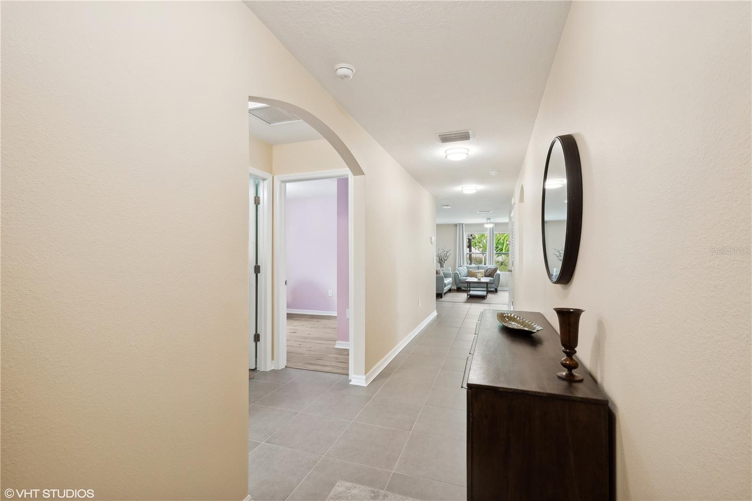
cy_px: 250
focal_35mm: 15
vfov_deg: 77.3
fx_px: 313
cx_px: 376
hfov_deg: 100.4
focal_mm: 10
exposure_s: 1/10
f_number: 8
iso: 200
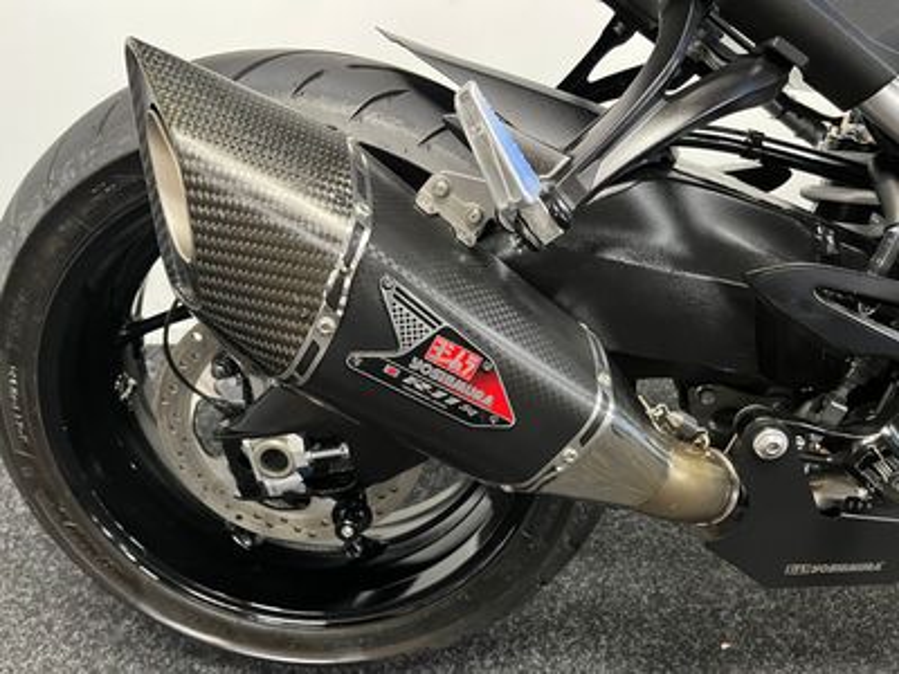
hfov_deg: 67.3
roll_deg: +1.8
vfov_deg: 53.1
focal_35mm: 26
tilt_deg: -28.4
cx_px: 450
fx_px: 675
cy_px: 337
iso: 500
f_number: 1.6
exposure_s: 1/33
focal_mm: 5.1
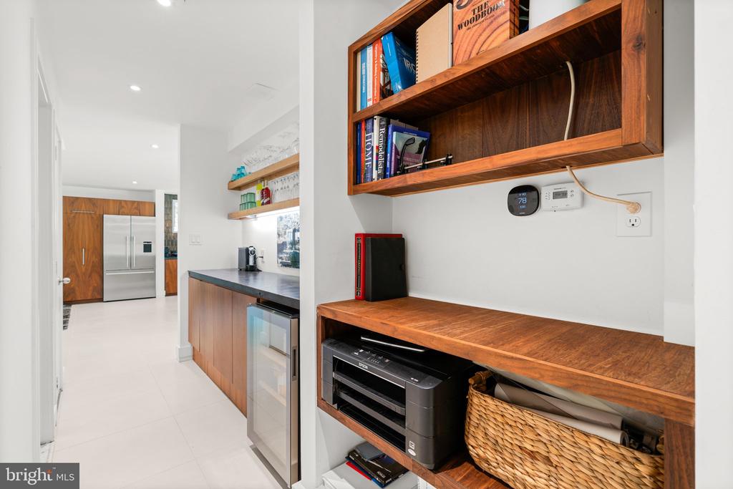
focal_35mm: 16
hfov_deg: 96.7
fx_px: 326
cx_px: 366
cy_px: 244
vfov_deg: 73.8
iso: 100
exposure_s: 2
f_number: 8
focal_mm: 16
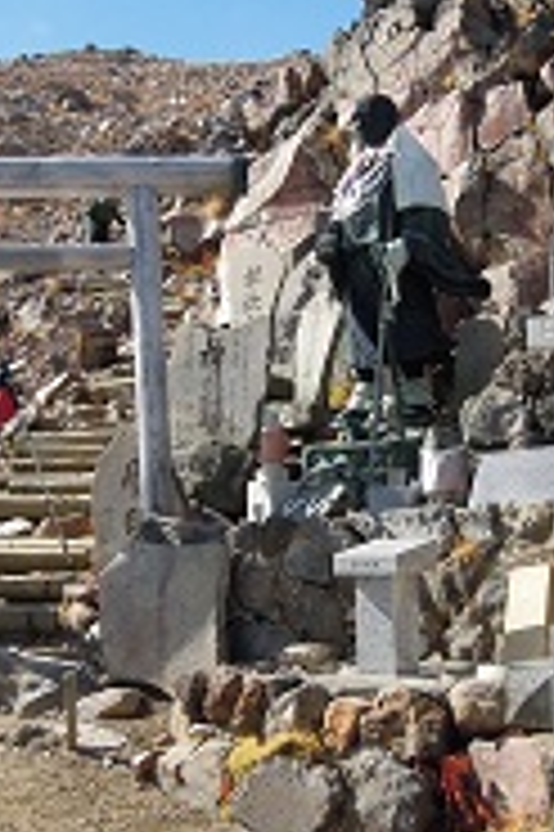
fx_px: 1249
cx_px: 275
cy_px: 355
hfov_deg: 25.0
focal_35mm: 54
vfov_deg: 36.8
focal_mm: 4.3
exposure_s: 1/1250
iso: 160
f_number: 3.5
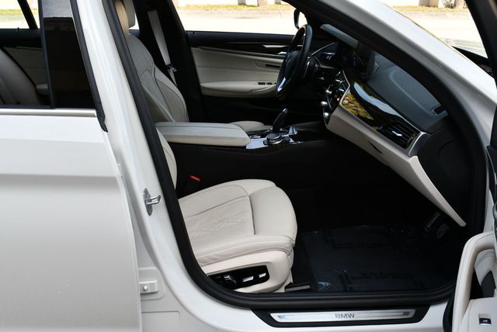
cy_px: 166
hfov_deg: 53.1
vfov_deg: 36.9
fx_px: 497
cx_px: 248
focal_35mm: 36
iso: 200
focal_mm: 18
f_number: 7.1
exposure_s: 1/250
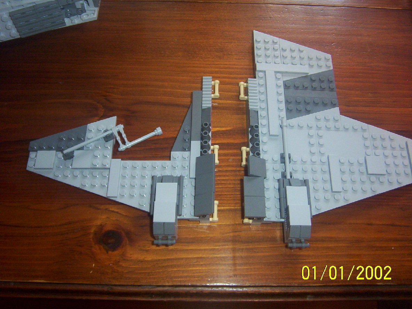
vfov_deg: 39.7
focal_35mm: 36
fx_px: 428
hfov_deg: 51.4
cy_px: 154
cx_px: 206
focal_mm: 5.54
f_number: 2.76
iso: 140
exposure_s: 1/30
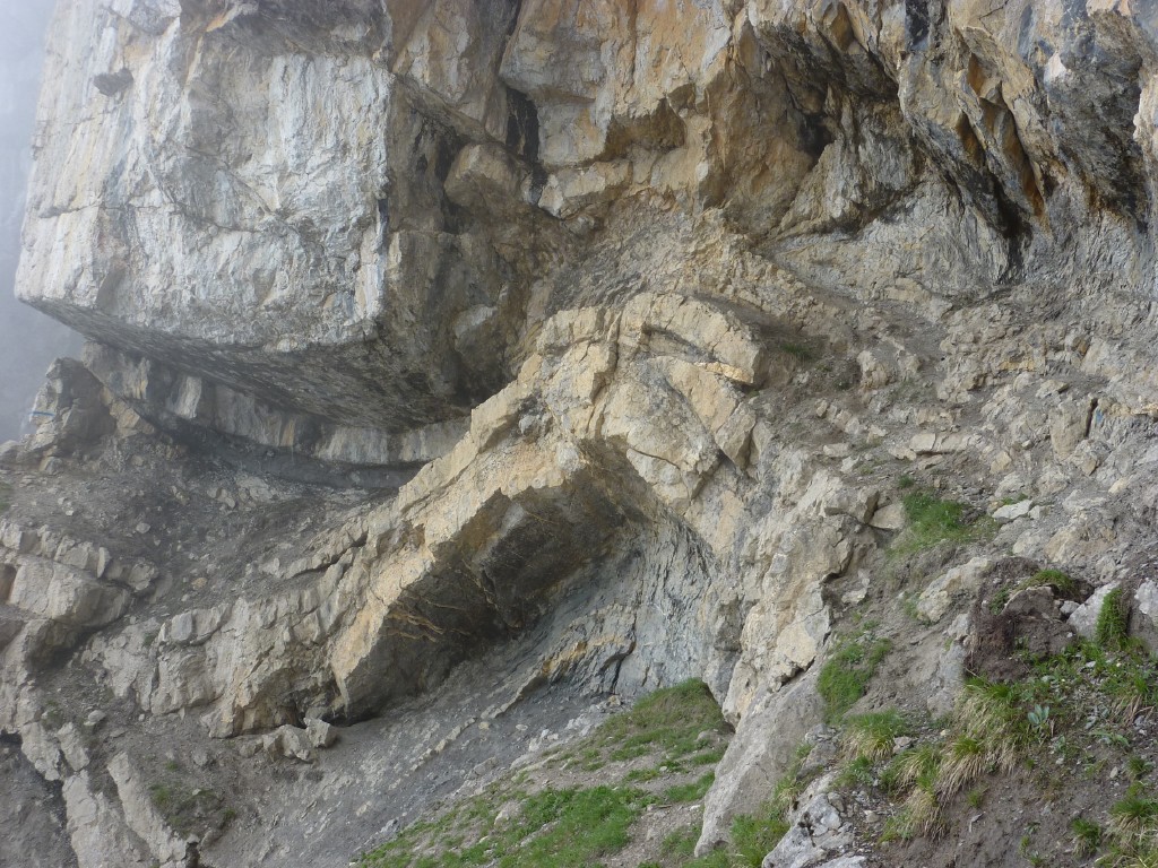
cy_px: 434
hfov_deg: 46.8
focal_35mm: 40
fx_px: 1338
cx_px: 579
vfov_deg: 36.0
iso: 80
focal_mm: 6.5
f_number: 4
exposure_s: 1/200
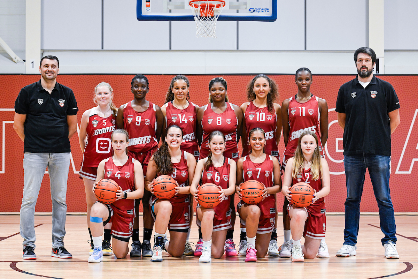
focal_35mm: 85
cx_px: 209
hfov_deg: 23.9
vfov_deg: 16.1
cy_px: 140
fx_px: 987
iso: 4000
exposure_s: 1/200
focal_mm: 85
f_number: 5.6
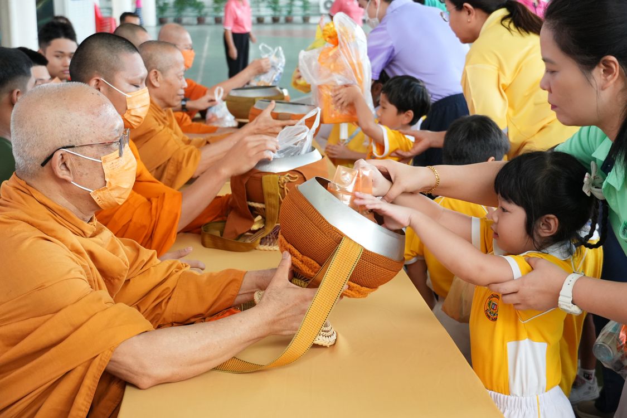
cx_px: 314
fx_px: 1045
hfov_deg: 33.4
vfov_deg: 22.6
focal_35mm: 60
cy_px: 209
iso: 1600
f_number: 5
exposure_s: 1/125
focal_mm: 40
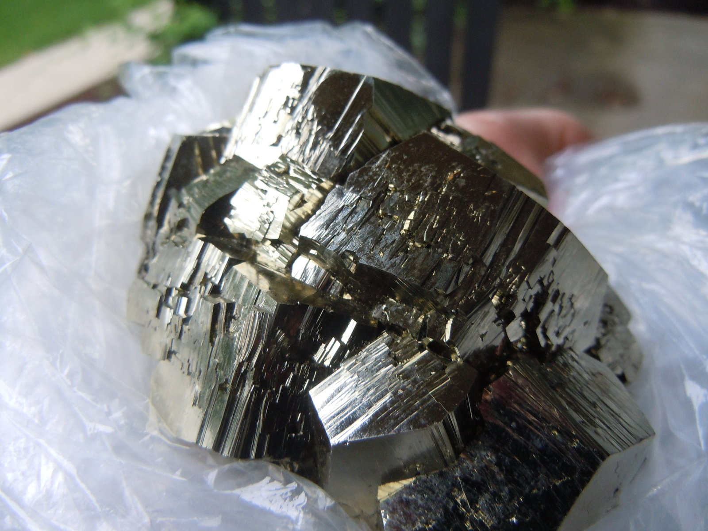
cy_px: 266
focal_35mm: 30
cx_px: 354
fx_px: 614
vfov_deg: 46.8
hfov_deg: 60.0
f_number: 3.5
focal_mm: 5.4
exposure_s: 1/60
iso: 250
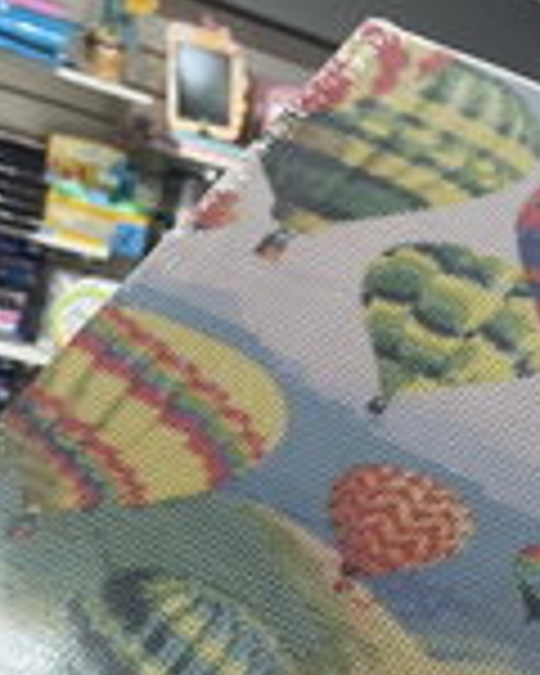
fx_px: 1798
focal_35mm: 90
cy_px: 718
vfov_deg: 20.4
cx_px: 873
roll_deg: -16.9
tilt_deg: -11.1
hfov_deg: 15.4
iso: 40
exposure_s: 1/100
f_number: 1.6
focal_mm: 5.1
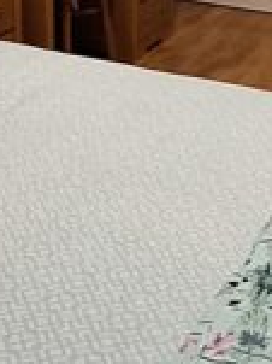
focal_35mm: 88
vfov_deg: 19.8
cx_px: 236
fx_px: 923
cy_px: -157
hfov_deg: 16.6
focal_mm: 1.74
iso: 250
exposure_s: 1/25
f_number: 2.2
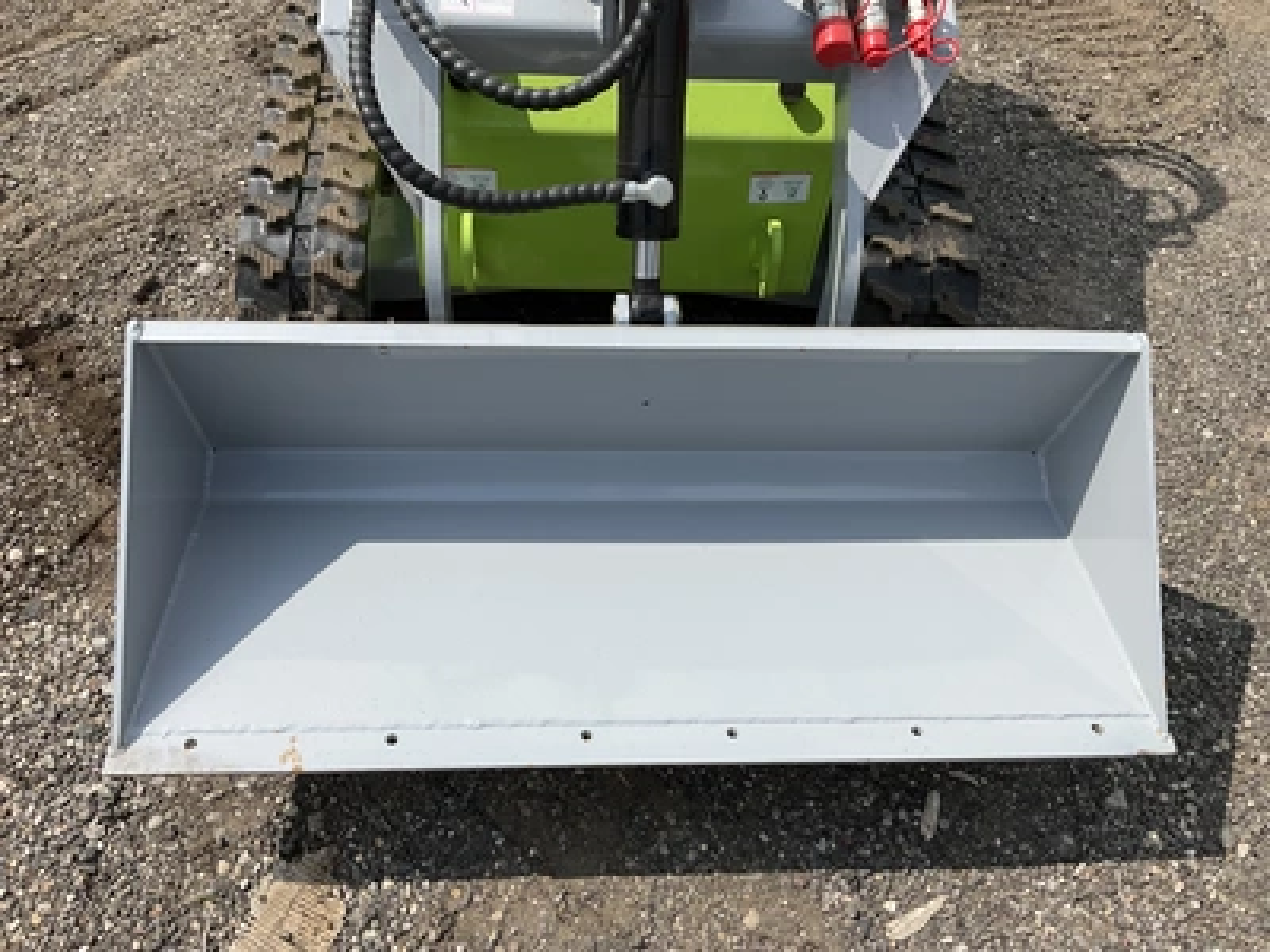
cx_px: 635
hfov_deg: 61.7
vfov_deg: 48.2
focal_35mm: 29
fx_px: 1064
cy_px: 476
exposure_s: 1/2801
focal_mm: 3
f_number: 1.8
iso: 25
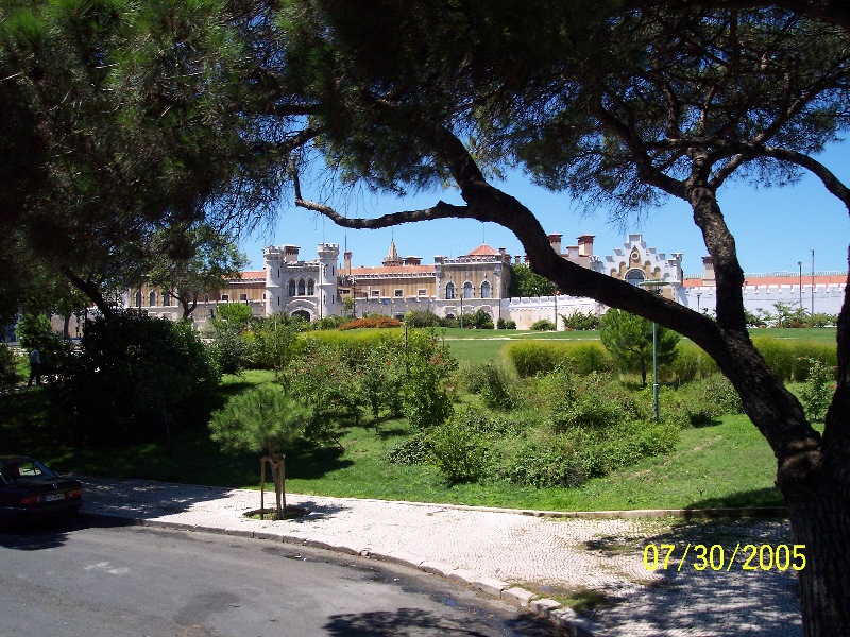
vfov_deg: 37.7
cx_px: 425
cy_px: 318
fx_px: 933
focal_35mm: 38
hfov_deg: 49.0
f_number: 4.8
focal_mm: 8
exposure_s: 1/700
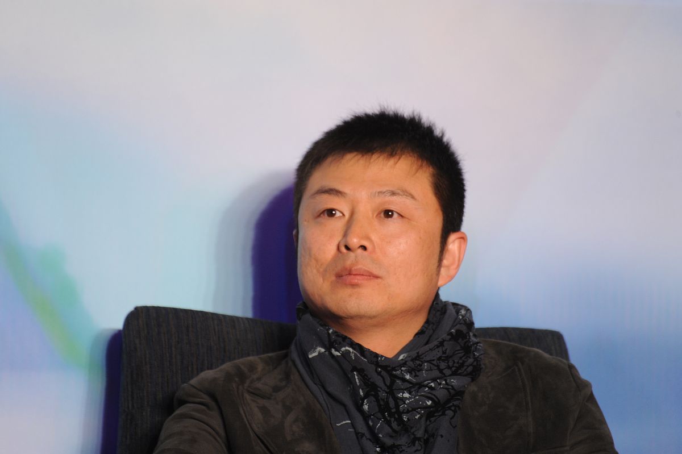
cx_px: 341
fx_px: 5681
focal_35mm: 300
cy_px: 227
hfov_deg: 6.9
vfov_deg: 4.6
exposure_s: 1/200
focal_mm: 300
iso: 1600
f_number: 5.6
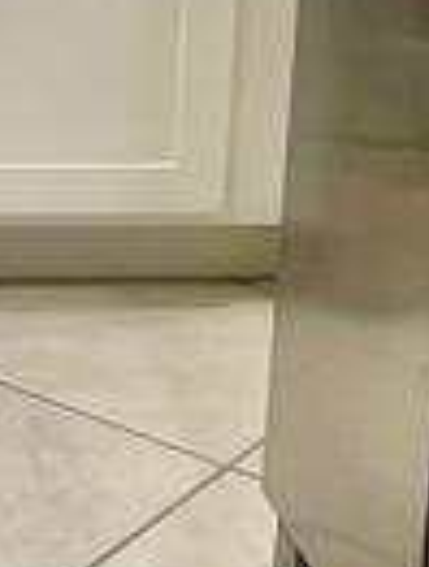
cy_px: -268
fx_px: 2500
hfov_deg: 9.1
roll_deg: -0.3
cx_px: -464
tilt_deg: -12.1
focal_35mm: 152
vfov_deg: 12.4
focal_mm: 5.7
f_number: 1.5
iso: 80
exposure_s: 1/60
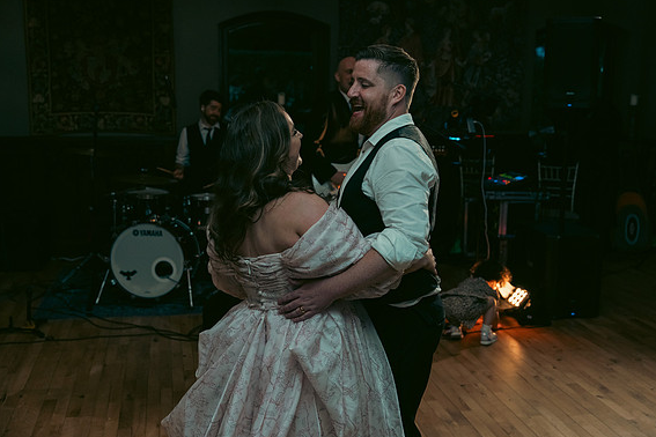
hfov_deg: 45.4
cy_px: 216
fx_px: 783
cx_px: 333
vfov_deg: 31.2
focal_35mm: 43
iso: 2500
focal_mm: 42
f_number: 3.5
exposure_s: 1/160
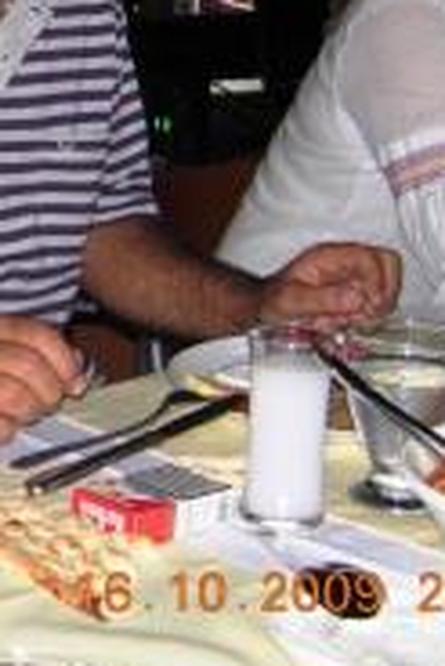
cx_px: -174
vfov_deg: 22.0
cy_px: 112
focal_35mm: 91
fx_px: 1684
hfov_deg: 14.3
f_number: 2.7
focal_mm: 7.5
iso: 72
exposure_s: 1/65.8
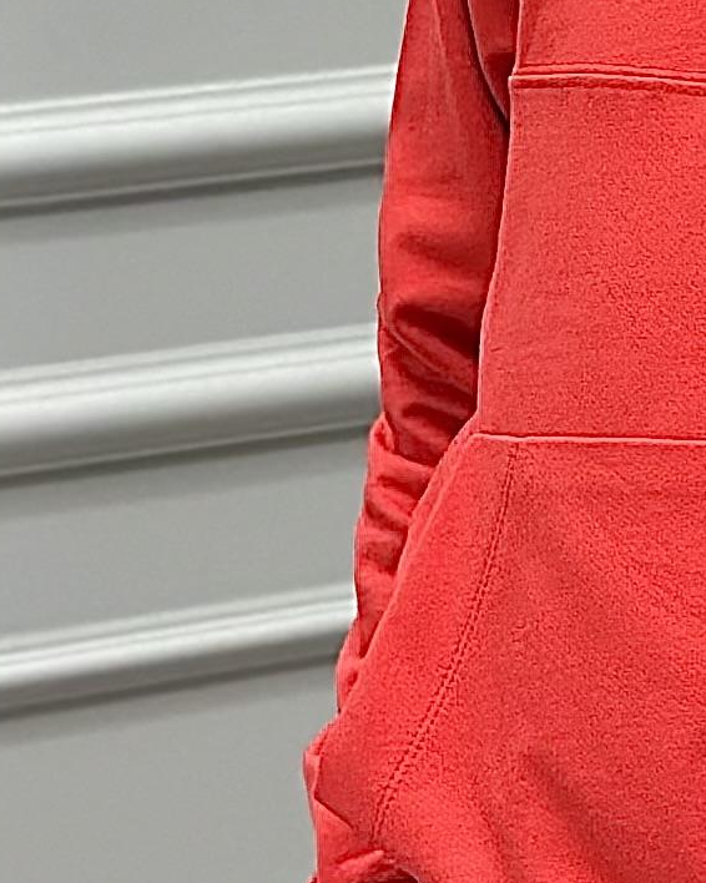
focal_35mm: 267
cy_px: -546
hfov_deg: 5.7
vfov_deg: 7.1
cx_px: 1176
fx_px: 6977
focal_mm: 6.86
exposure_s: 1/100
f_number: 1.78
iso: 80
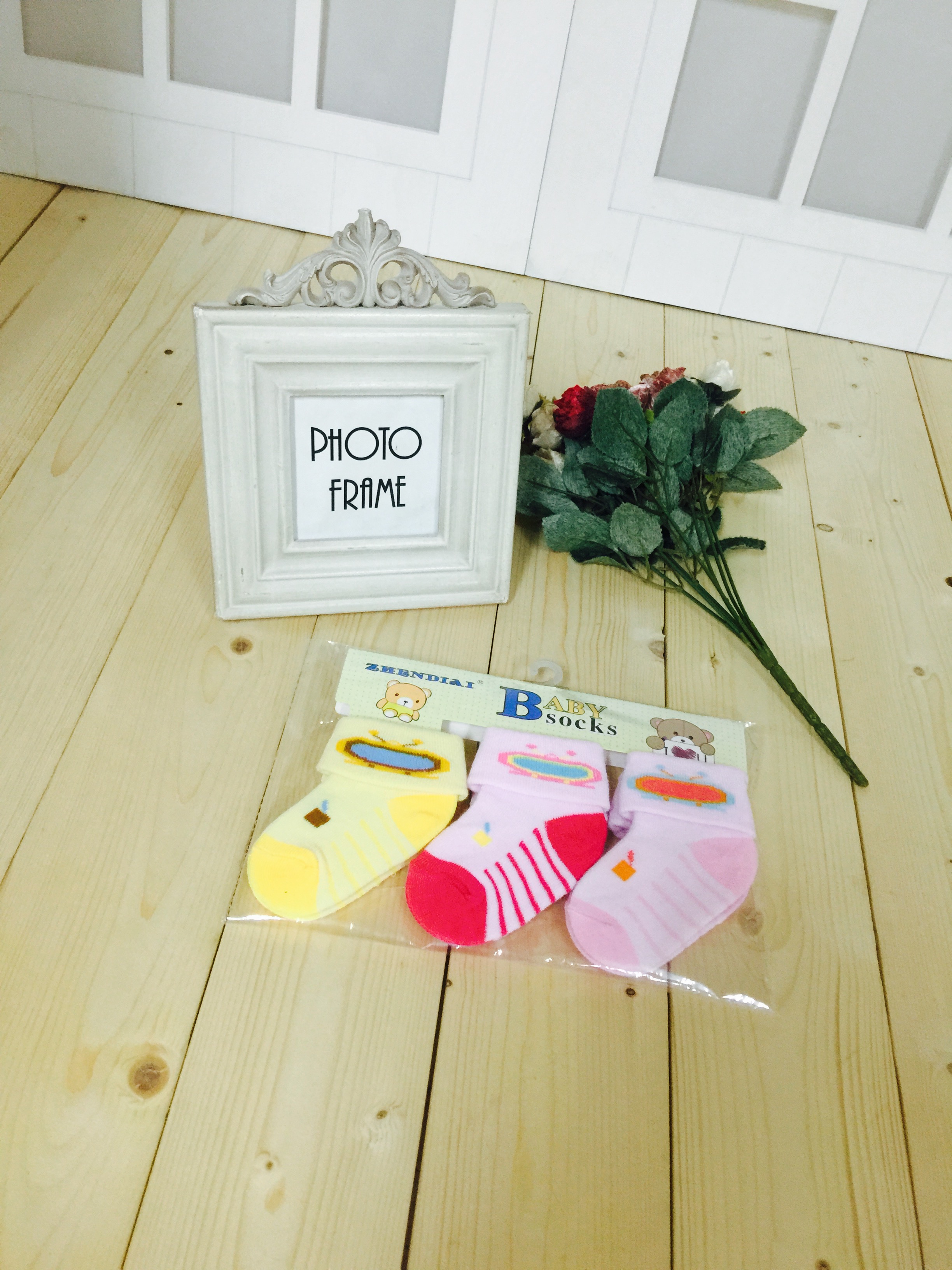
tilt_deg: -45.9
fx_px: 1063
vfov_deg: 61.7
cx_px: 476
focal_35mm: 29
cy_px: 635
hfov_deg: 48.2
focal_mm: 4.15
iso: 100
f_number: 2.2
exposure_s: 1/17
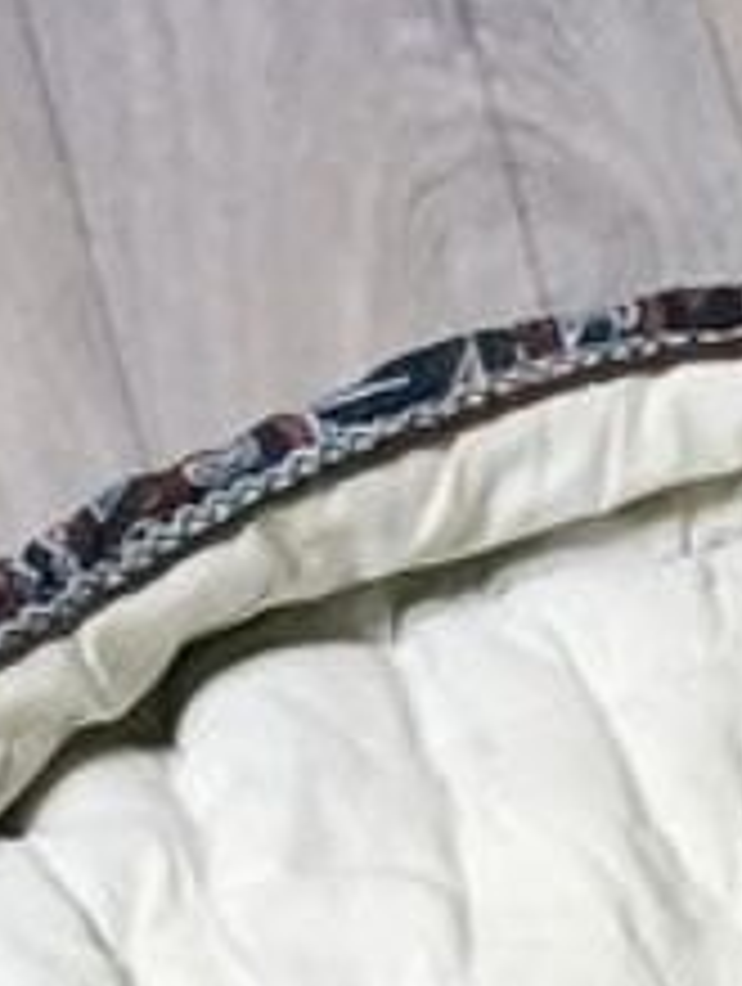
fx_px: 4674
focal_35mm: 164
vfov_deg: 10.0
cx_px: 2082
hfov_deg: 8.0
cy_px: 2587
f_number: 1.6
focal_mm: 5.56
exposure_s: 1/50
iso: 320
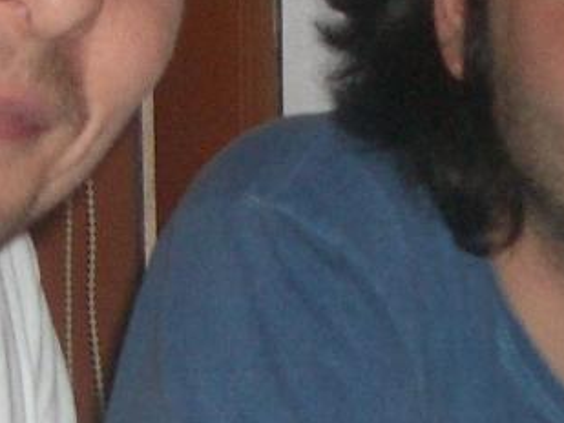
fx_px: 2950
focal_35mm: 181
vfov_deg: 8.2
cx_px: 668
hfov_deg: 10.7
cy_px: 295
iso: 100
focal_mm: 5.8
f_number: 2.6
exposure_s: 1/60
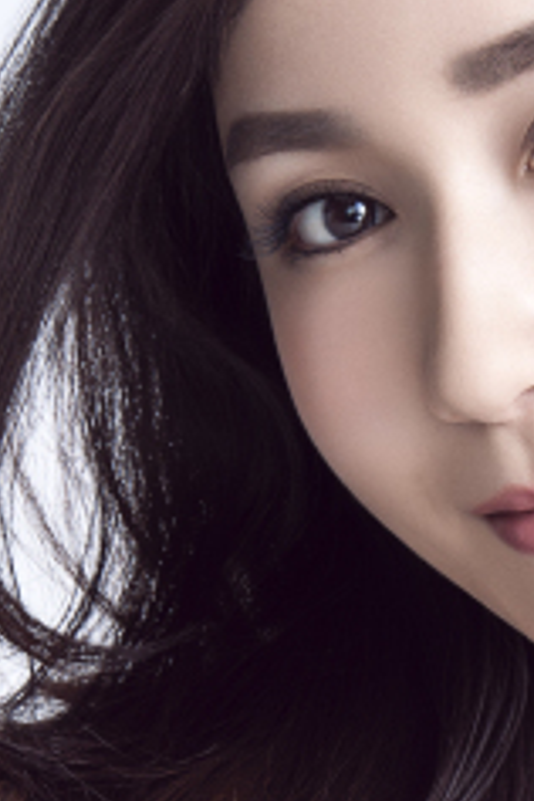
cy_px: 711
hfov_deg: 2.6
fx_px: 11547
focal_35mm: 519
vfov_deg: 4.0
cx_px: 541
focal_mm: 120
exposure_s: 1/125
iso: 100
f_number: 14
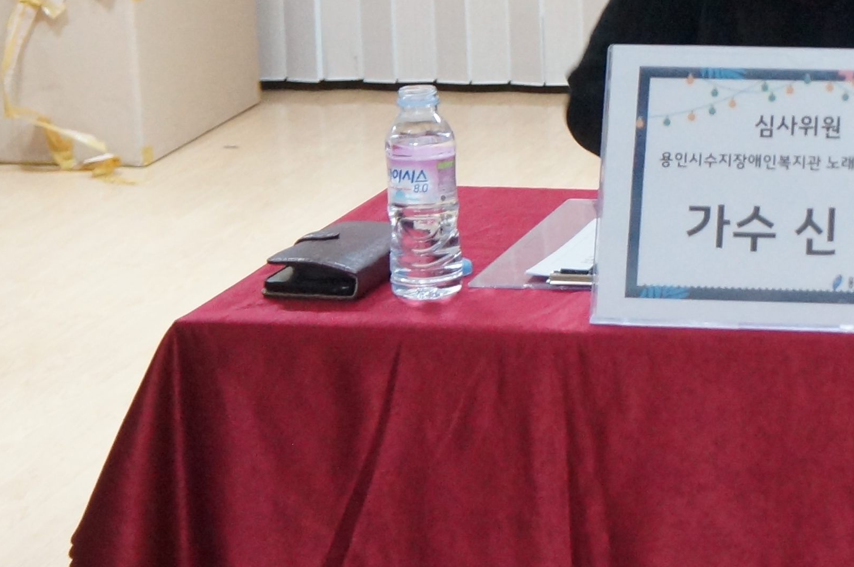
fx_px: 2606
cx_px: 1064
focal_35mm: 110
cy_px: 142
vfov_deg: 12.4
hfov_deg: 17.6
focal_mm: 24
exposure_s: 1/40
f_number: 4
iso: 3200
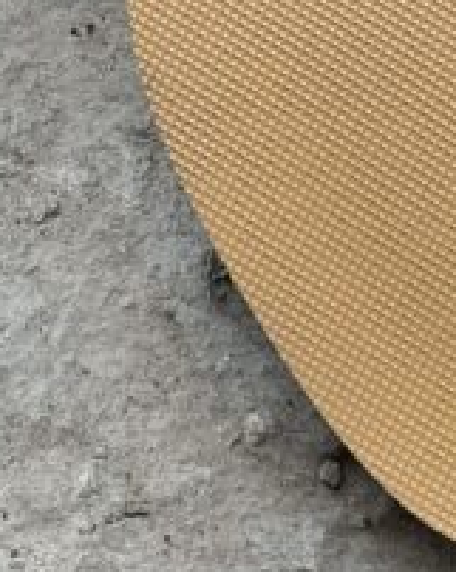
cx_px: 159
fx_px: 3145
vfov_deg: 10.2
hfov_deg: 8.3
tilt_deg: -55.9
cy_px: -170
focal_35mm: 186
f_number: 1.78
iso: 64
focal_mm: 6.86
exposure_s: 1/227
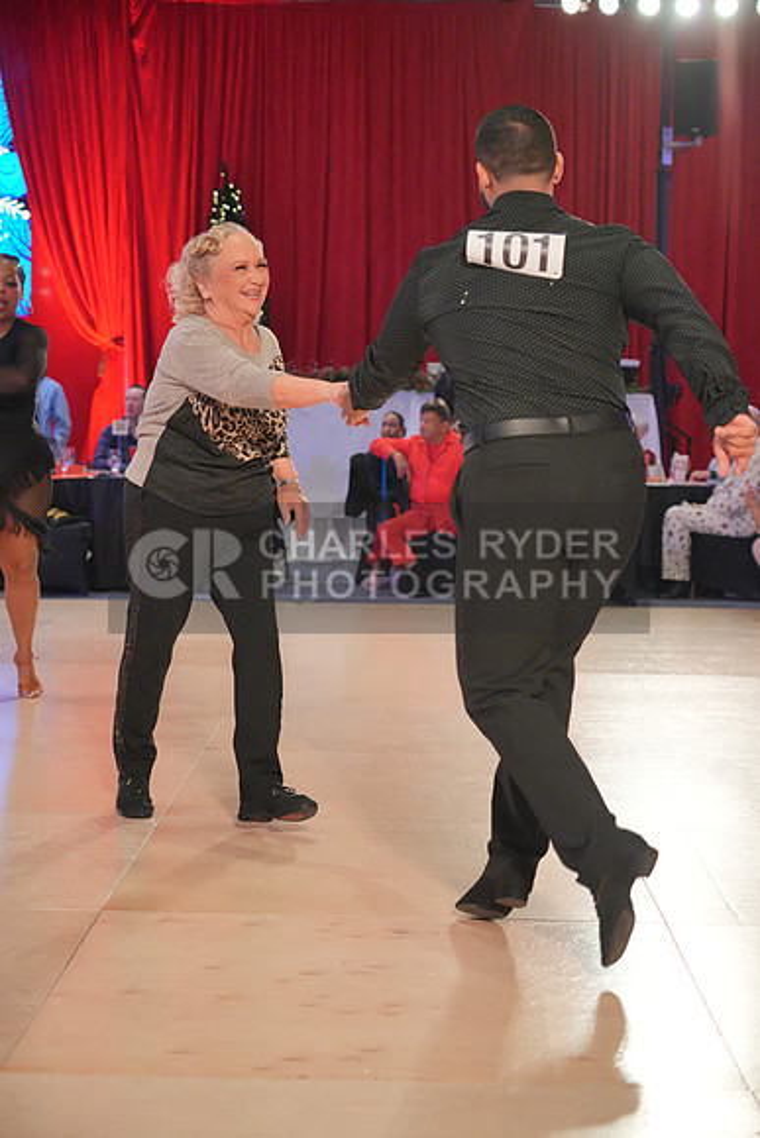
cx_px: 380
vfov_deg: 29.6
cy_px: 569
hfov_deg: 20.0
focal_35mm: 68
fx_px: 2152
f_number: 4
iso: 5000
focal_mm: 68
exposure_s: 1/400
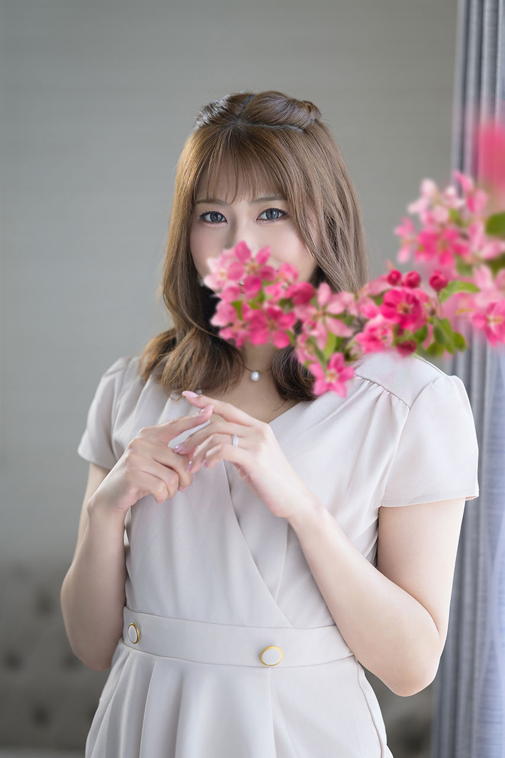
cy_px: 379
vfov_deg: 23.9
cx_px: 252
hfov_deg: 16.1
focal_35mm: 85
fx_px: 1789
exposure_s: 1/160
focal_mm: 85
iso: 250
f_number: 1.8
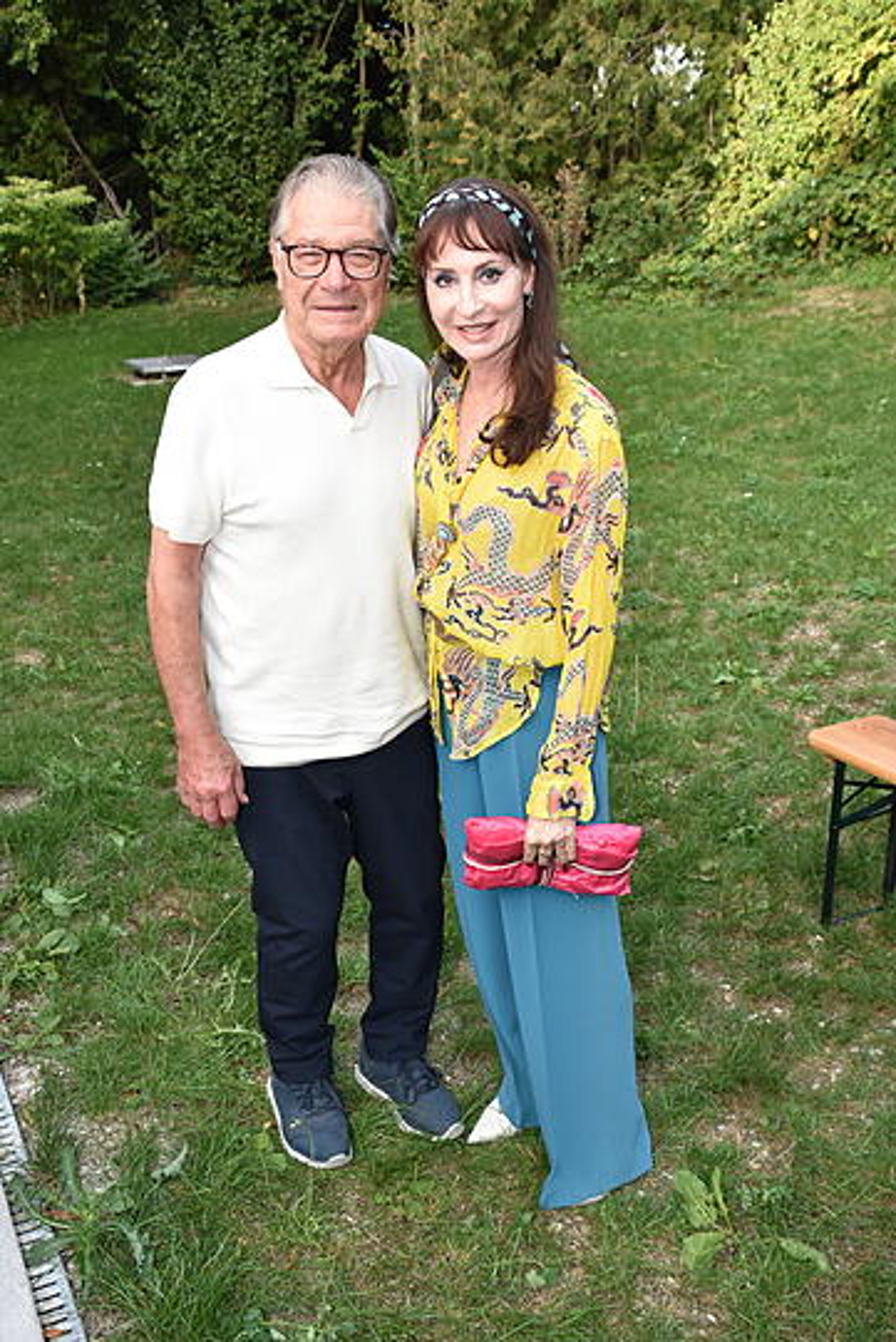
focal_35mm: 33
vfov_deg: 57.2
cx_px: 448
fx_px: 1231
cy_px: 671
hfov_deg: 40.0
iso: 800
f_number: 8
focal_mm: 22
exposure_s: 1/250
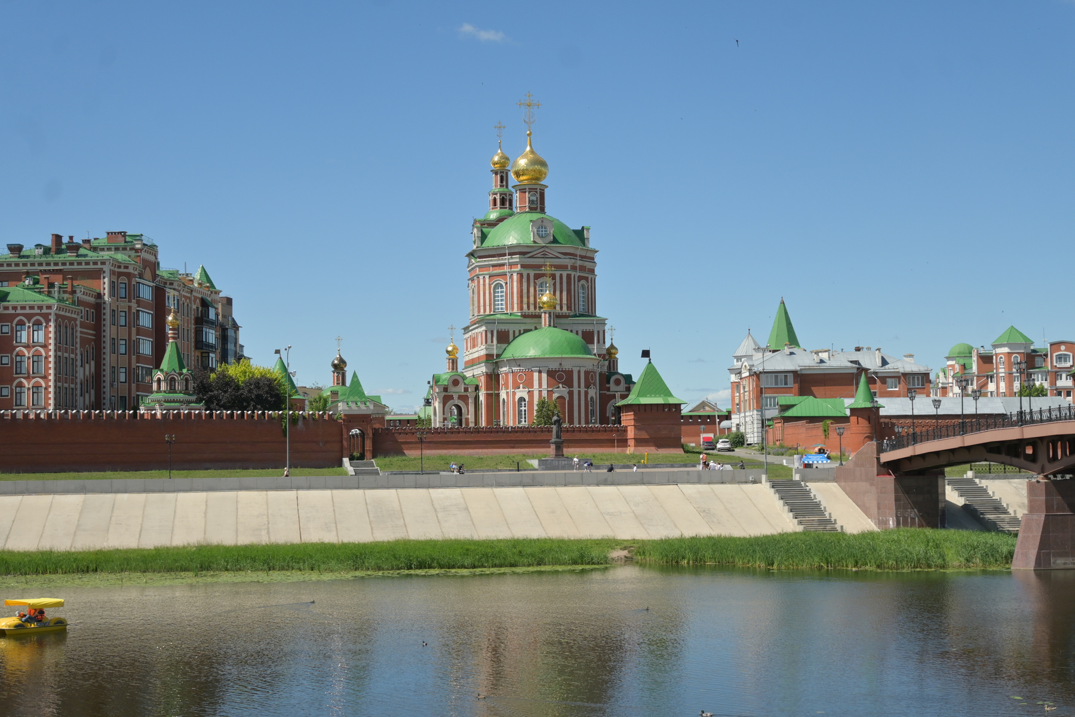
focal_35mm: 52
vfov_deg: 25.8
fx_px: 1568
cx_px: 538
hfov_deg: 37.9
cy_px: 358
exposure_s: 1/1000
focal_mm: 35
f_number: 5.3
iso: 100
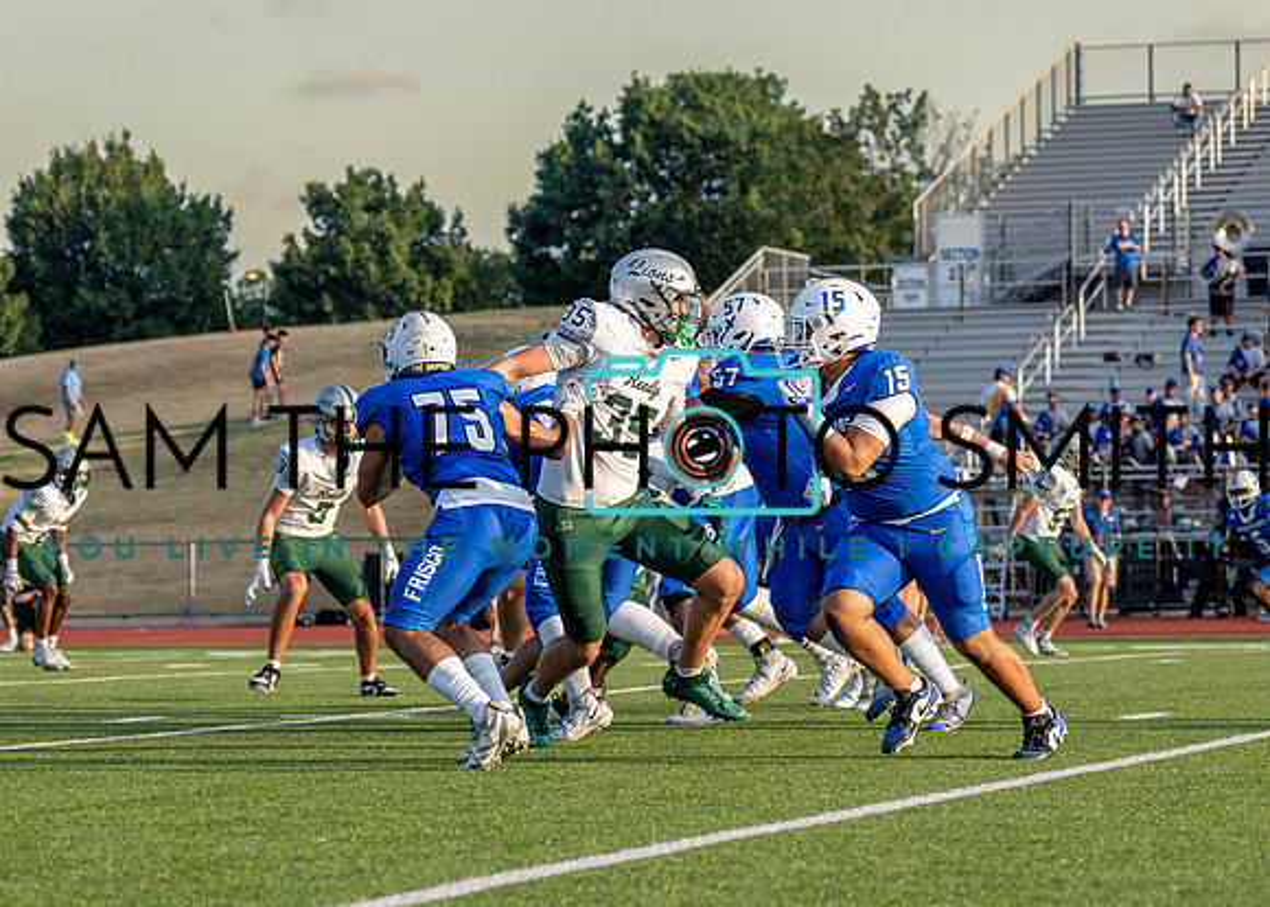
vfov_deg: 11.1
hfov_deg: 15.5
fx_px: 4680
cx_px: 628
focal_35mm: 130
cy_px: 485
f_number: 2.8
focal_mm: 70
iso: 320
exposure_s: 1/3200
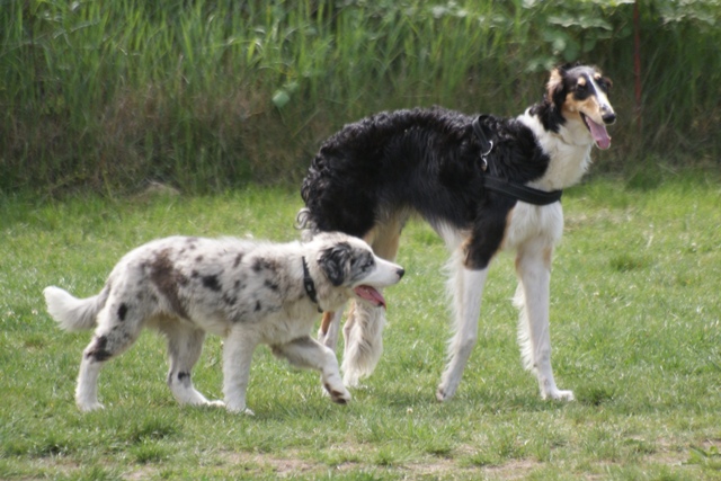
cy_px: 240
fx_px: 9014
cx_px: 360
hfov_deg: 4.6
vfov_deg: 3.1
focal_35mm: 450
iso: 320
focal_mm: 300
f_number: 5.6
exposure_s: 1/500
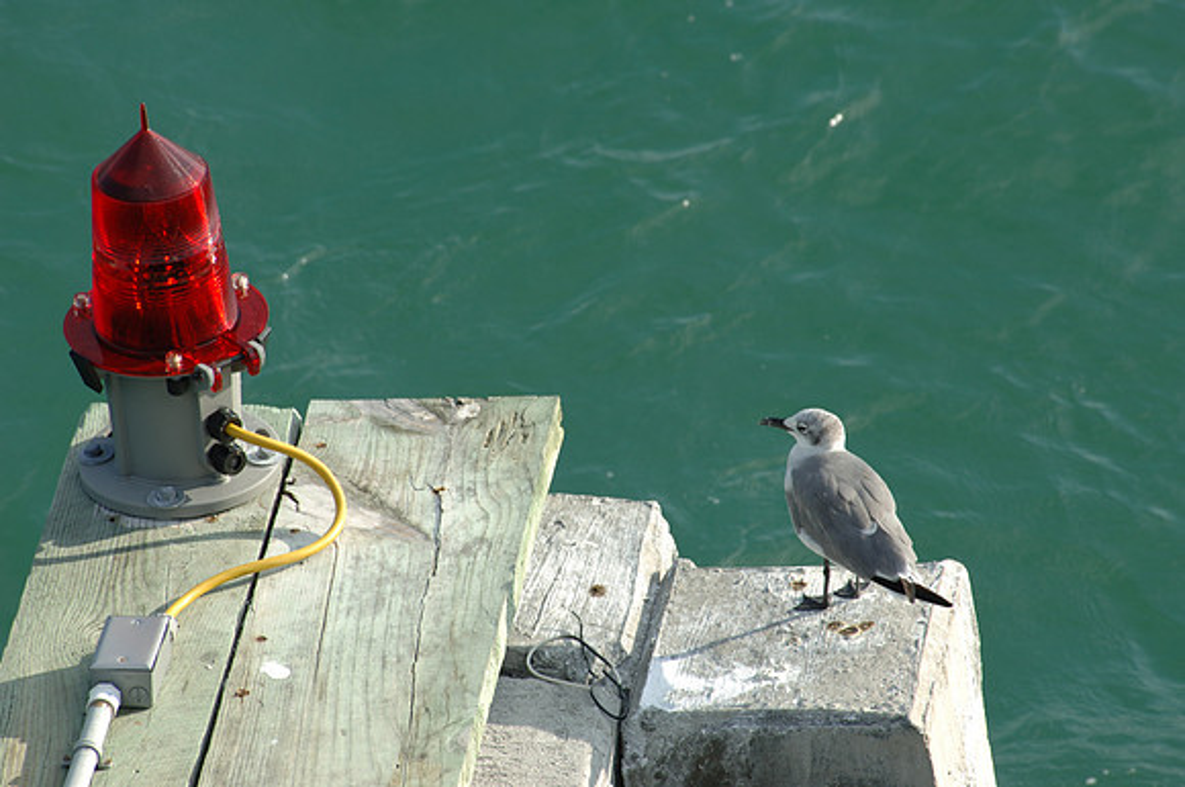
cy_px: 394
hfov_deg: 3.4
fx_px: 19722
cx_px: 592
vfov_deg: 2.3
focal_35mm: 600
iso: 100
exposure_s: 1/200
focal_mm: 400
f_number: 7.1
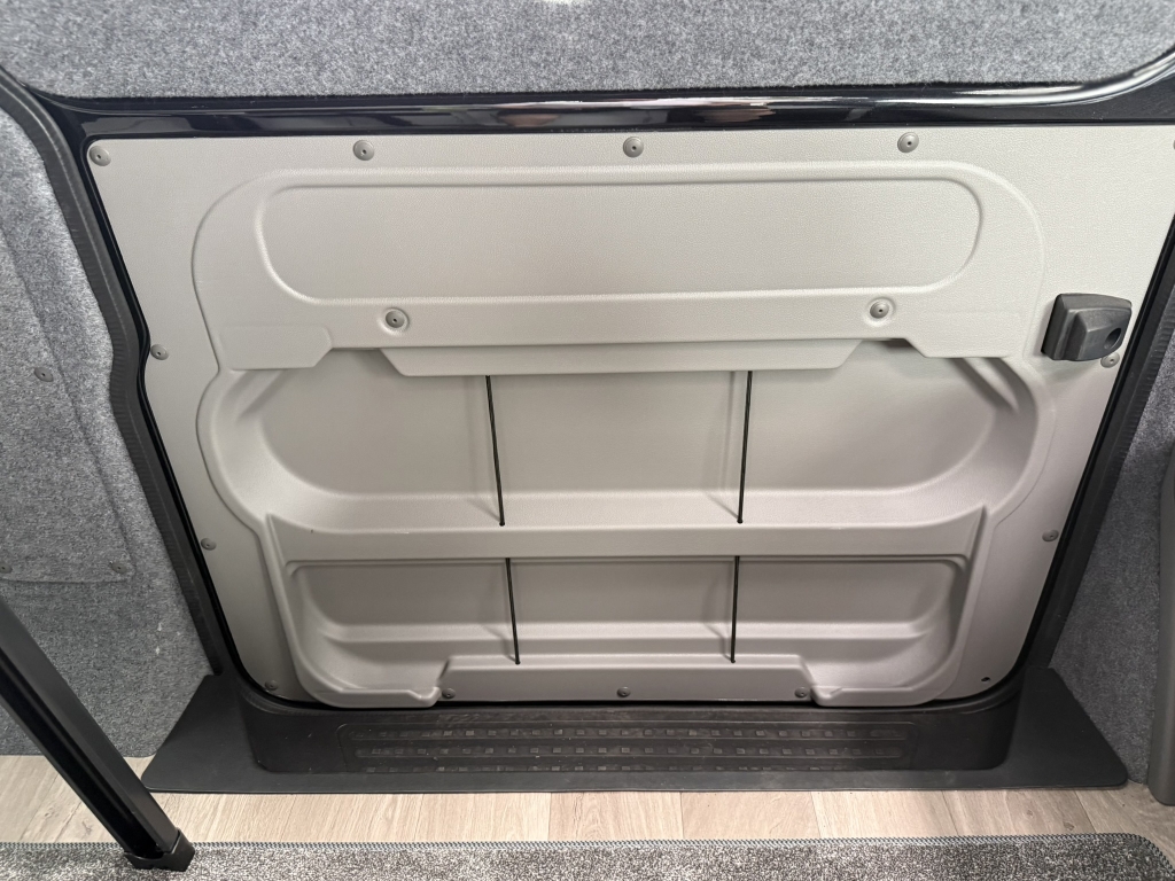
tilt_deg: -30.0
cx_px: 588
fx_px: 815
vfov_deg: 56.8
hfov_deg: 71.6
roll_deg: +2.5
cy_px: 440
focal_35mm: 24
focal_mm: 6.76
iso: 400
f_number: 1.78
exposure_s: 1/60
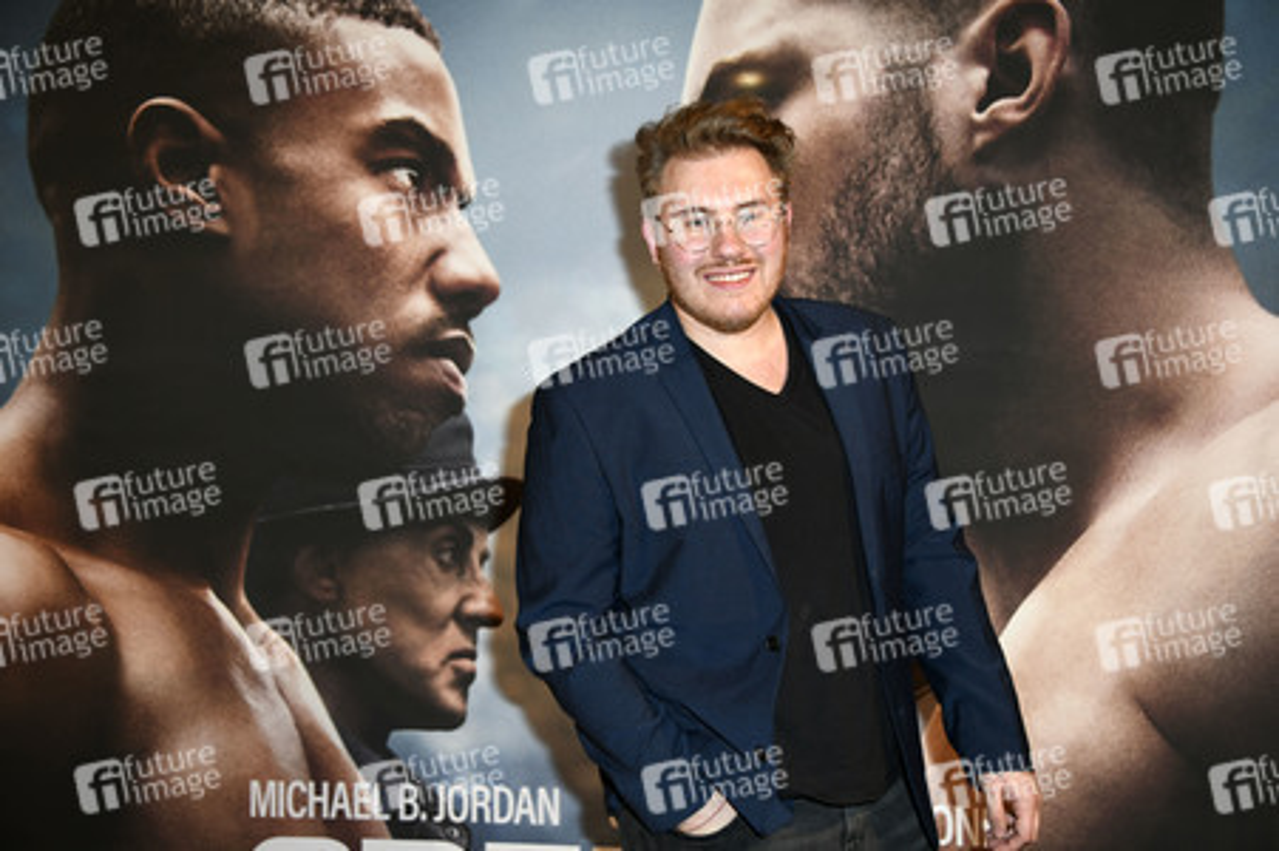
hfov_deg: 36.3
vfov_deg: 24.6
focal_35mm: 55
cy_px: 426
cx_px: 640
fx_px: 1953
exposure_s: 1/125
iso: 500
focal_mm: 55
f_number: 6.3
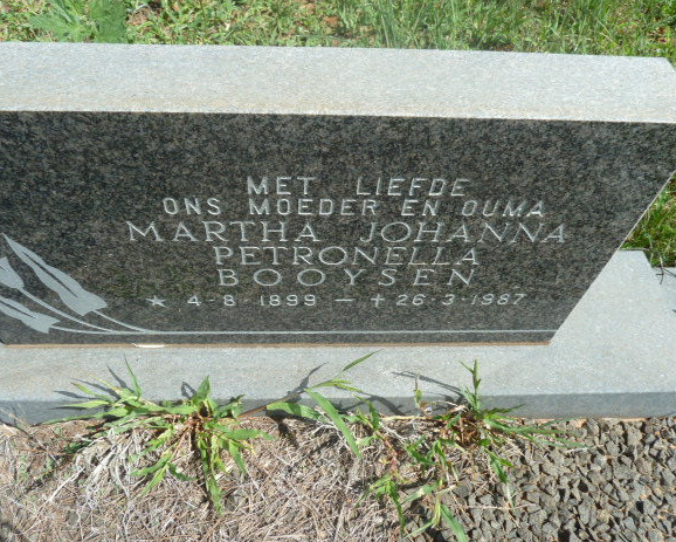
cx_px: 312
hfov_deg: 64.0
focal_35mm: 27
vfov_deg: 53.2
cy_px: 263
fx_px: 540
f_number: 4
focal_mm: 4.1
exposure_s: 1/400
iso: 80
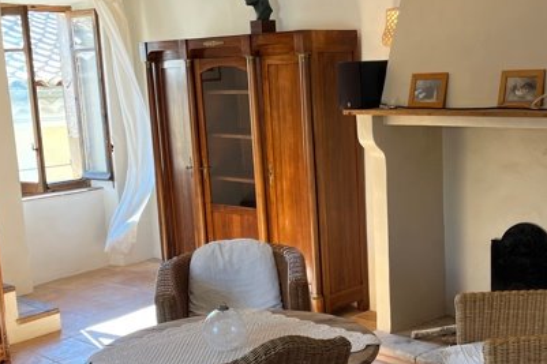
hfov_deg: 36.6
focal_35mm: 54
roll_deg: +2.0
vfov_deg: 25.0
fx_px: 820
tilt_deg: -12.6
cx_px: 355
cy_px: 219
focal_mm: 5.1
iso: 64
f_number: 1.6
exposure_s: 1/100
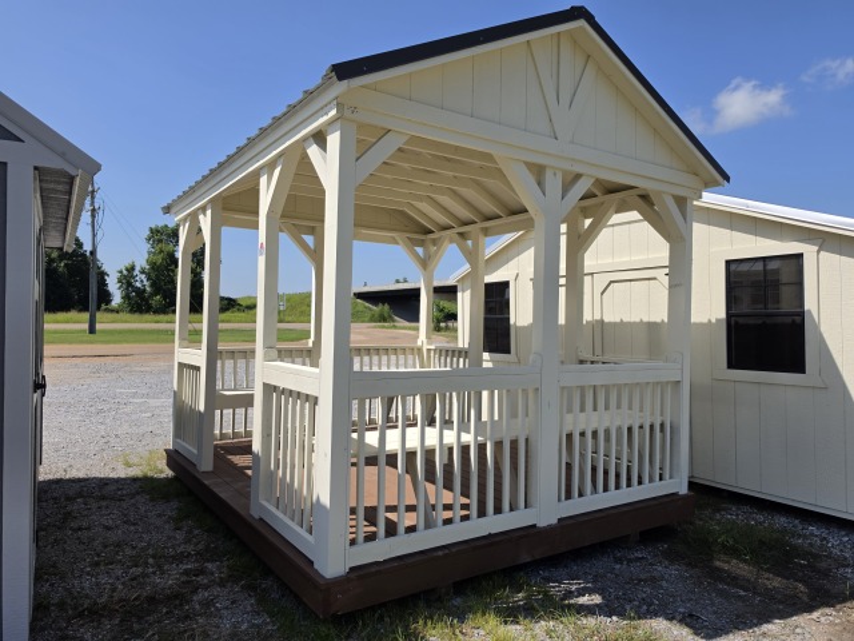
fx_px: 567
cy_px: 320
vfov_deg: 58.9
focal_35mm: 23
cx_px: 427
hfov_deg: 73.9
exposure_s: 1/7939
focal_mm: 6.5
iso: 64
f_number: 1.4
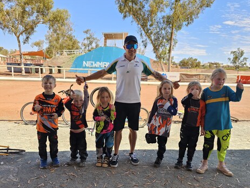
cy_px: 100
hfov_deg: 63.4
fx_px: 202
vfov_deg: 49.7
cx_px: 134
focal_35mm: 28
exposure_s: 1/180
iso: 16
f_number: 1.7
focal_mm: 6.3
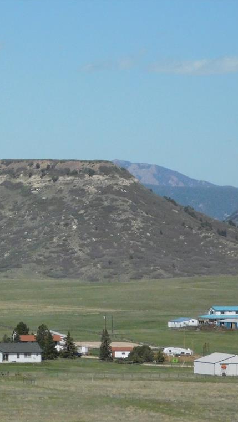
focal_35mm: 269
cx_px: 14
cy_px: 211
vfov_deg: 8.0
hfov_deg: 4.5
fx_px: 3019
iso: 800
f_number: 10.8
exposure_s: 1/1500
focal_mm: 32.7
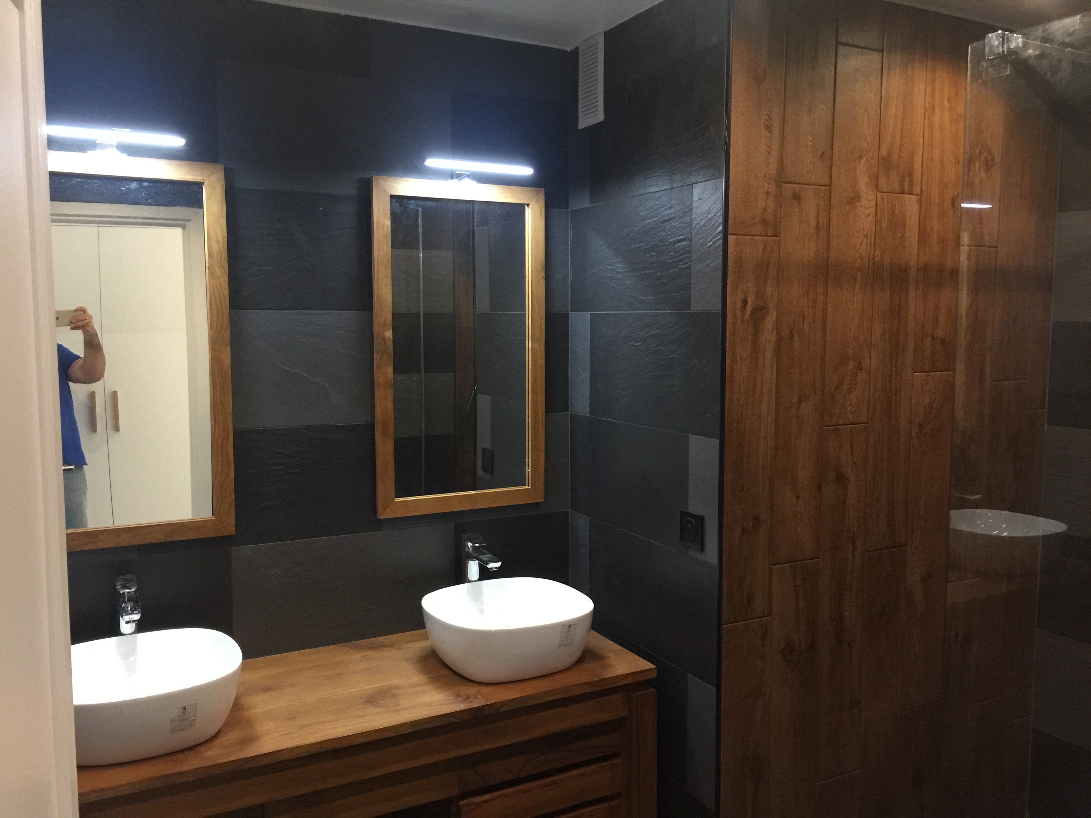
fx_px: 914
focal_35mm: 29
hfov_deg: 61.7
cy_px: 409
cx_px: 546
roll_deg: -1.1
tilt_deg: -4.7
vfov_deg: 48.2
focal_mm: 4.15
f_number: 2.2
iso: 125
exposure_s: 1/17
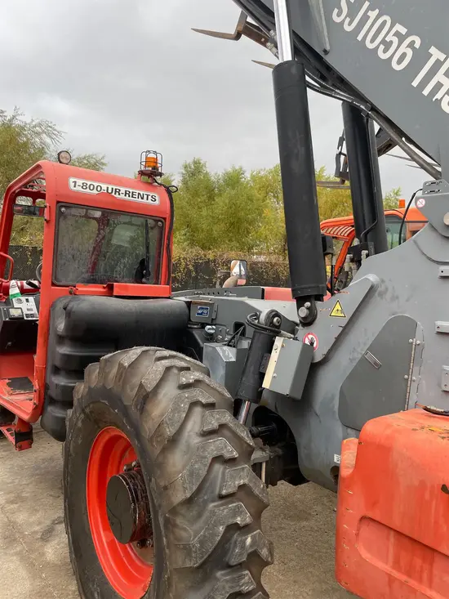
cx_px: 224
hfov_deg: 53.1
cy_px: 300
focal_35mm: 26
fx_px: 450
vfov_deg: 67.3
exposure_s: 1/280
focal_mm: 4.2
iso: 32
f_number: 1.6
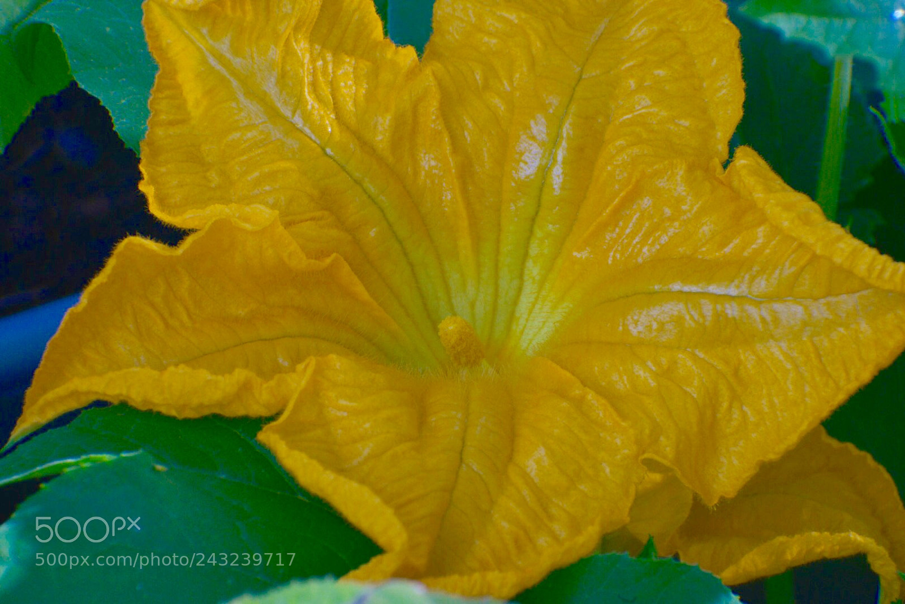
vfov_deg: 37.9
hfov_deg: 54.4
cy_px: 302
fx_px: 880
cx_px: 452
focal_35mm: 35
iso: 800
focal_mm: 35
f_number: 4.5
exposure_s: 1/100
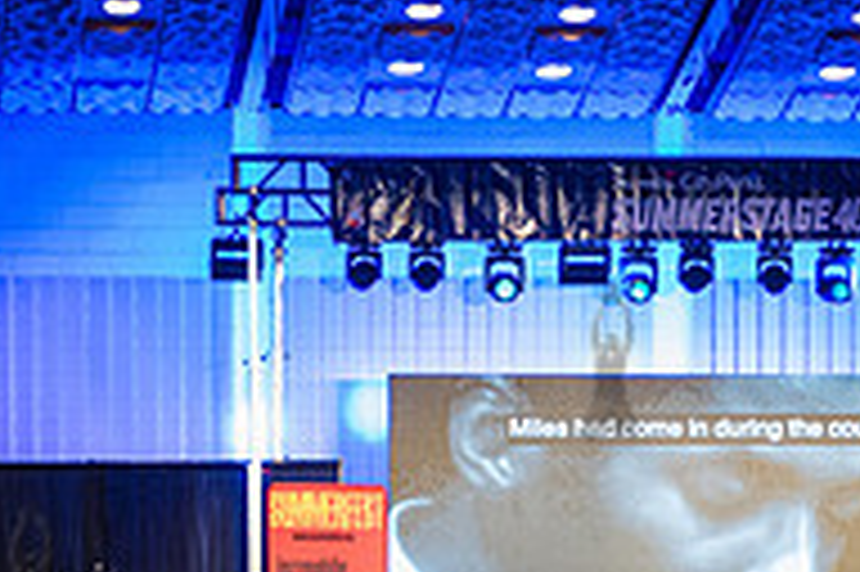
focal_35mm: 170
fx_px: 4058
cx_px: 608
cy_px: 795
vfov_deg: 7.9
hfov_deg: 12.1
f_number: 3.2
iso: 5000
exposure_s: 1/400
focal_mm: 56
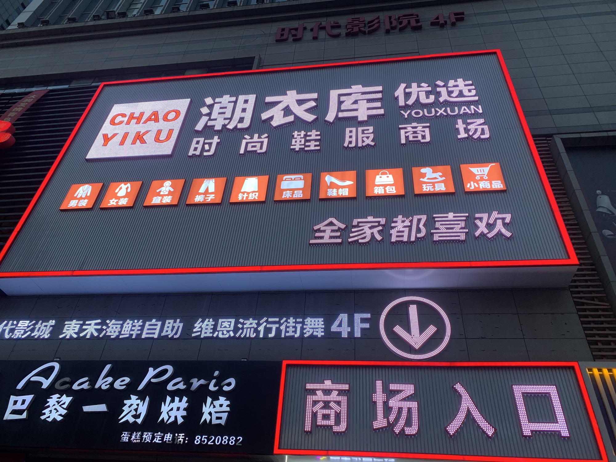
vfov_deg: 53.1
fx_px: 463
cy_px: 231
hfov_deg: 67.3
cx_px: 308
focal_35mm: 26
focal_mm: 4.25
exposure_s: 1/121
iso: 40
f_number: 1.8
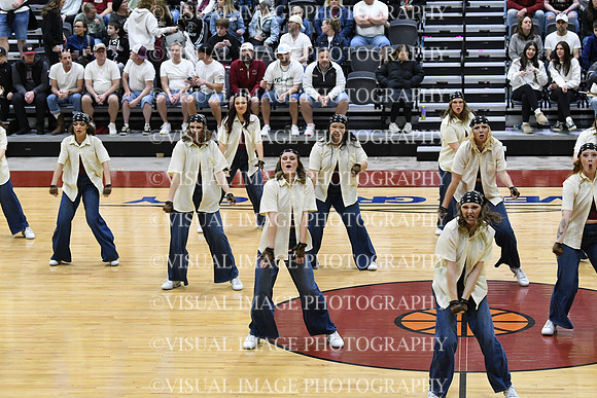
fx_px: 2040
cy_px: 199
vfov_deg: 11.2
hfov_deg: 16.6
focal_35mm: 123
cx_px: 298
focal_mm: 82
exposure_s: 1/250
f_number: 4
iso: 3200
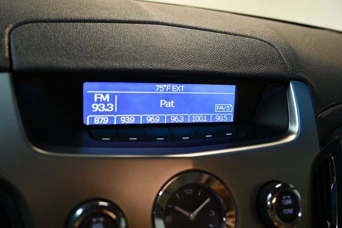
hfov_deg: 57.2
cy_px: 114
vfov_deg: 39.9
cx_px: 171
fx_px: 313
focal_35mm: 33
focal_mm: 22
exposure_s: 1/125
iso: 3200
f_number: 4
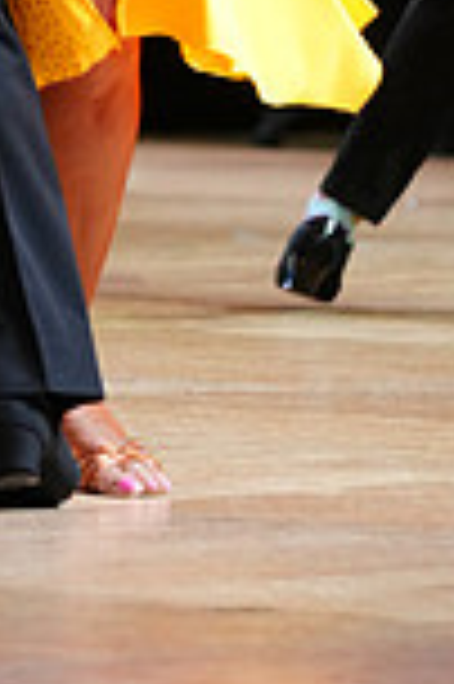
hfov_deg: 2.2
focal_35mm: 635
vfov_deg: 3.2
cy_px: -315
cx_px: -38
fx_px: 12039
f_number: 4
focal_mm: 166
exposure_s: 1/250
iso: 2500
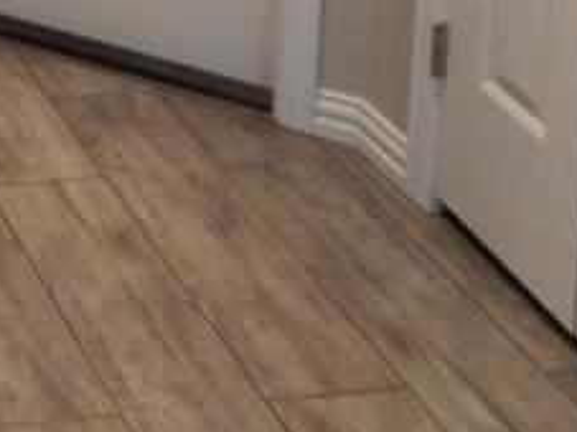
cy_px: -452
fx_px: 1883
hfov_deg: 15.8
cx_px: -325
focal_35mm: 113
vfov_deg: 11.7
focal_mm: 4.5
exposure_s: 1/20
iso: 400
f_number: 3.1
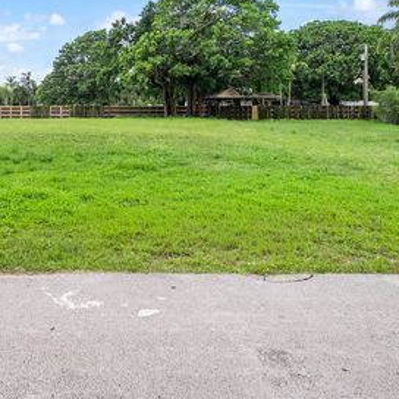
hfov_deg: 51.3
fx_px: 365
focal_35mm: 28
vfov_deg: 54.9
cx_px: 47
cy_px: 105
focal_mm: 14
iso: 800
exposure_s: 1/500
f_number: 8
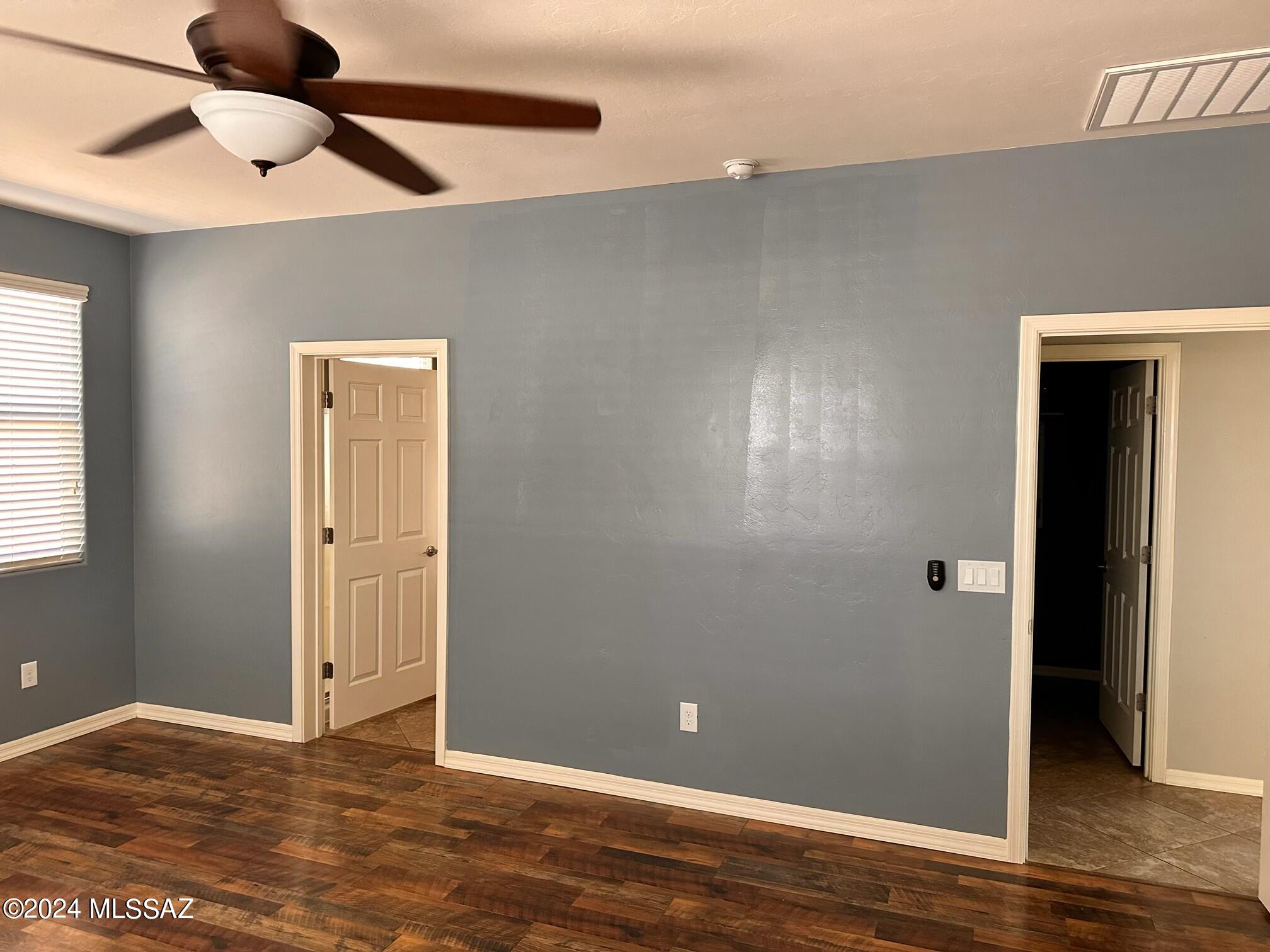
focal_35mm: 24
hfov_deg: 71.6
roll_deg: -0.5
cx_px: 635
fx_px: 881
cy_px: 476
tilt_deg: -2.1
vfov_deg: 56.8
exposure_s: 1/60
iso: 320
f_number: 1.78
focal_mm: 6.86
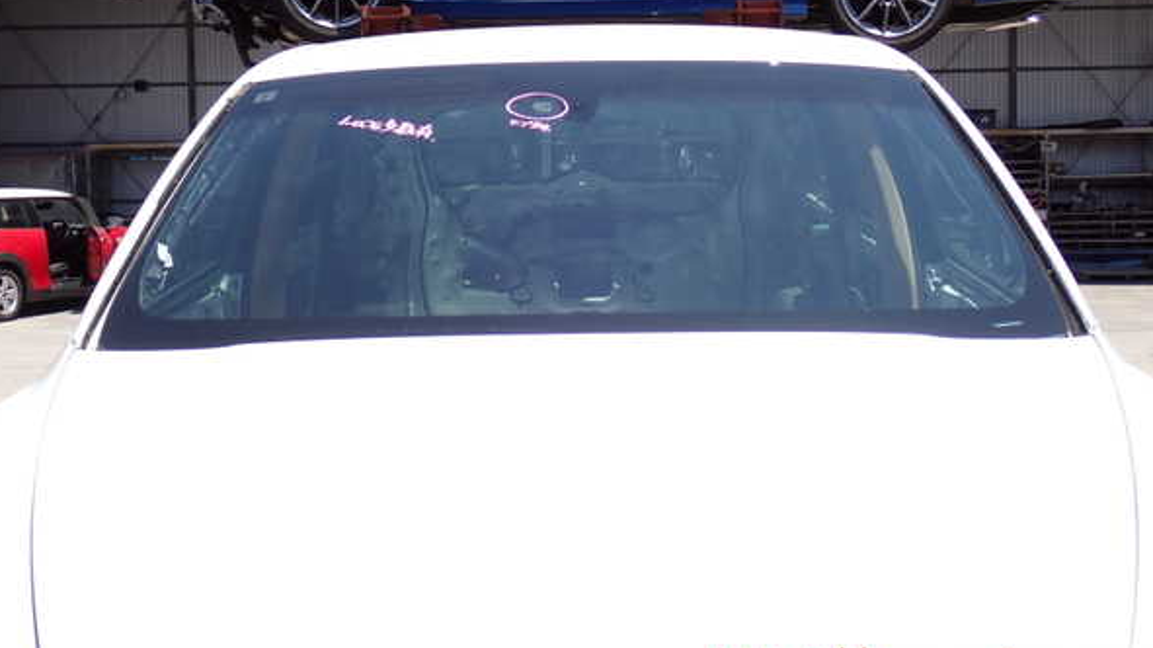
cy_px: 256
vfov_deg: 23.0
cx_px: 572
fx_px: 1589
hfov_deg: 39.9
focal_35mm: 52
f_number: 4.5
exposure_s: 1/500
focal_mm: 8.4
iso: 100
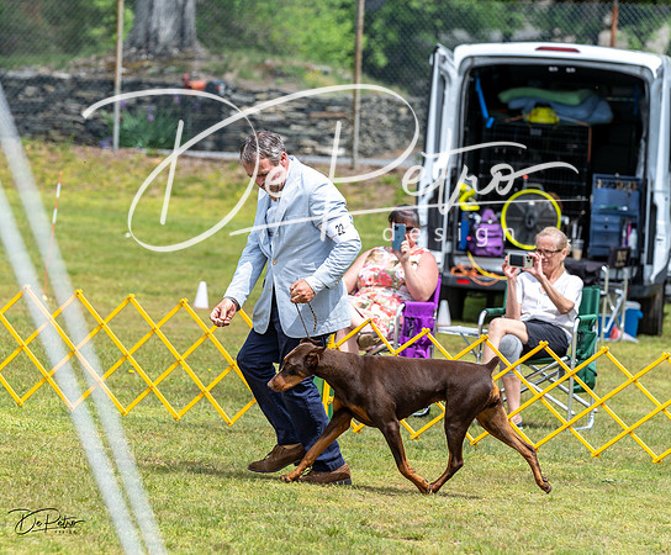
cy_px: 279
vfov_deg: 6.9
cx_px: 299
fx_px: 4626
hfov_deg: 8.3
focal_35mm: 230
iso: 100
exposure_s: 1/640
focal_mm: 159
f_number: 4.5
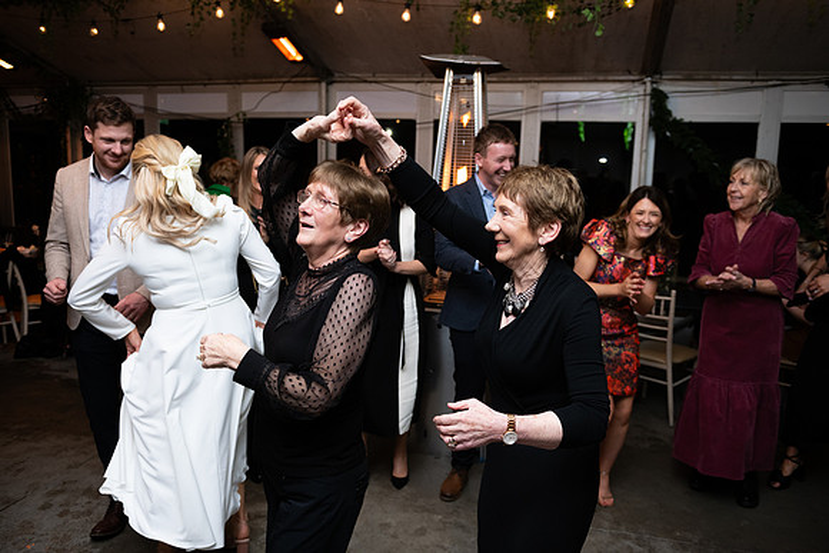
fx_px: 668
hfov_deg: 63.6
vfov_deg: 45.0
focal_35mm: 29
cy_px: 276
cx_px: 414
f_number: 3.5
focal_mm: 29
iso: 800
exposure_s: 1/160
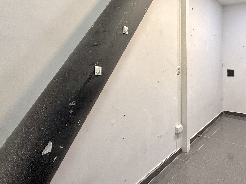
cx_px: 185
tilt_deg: -0.6
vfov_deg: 53.7
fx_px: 178
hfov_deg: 65.2
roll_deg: +0.5
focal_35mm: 25
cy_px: 60
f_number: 2.2
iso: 250
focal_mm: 2.22
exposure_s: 1/120
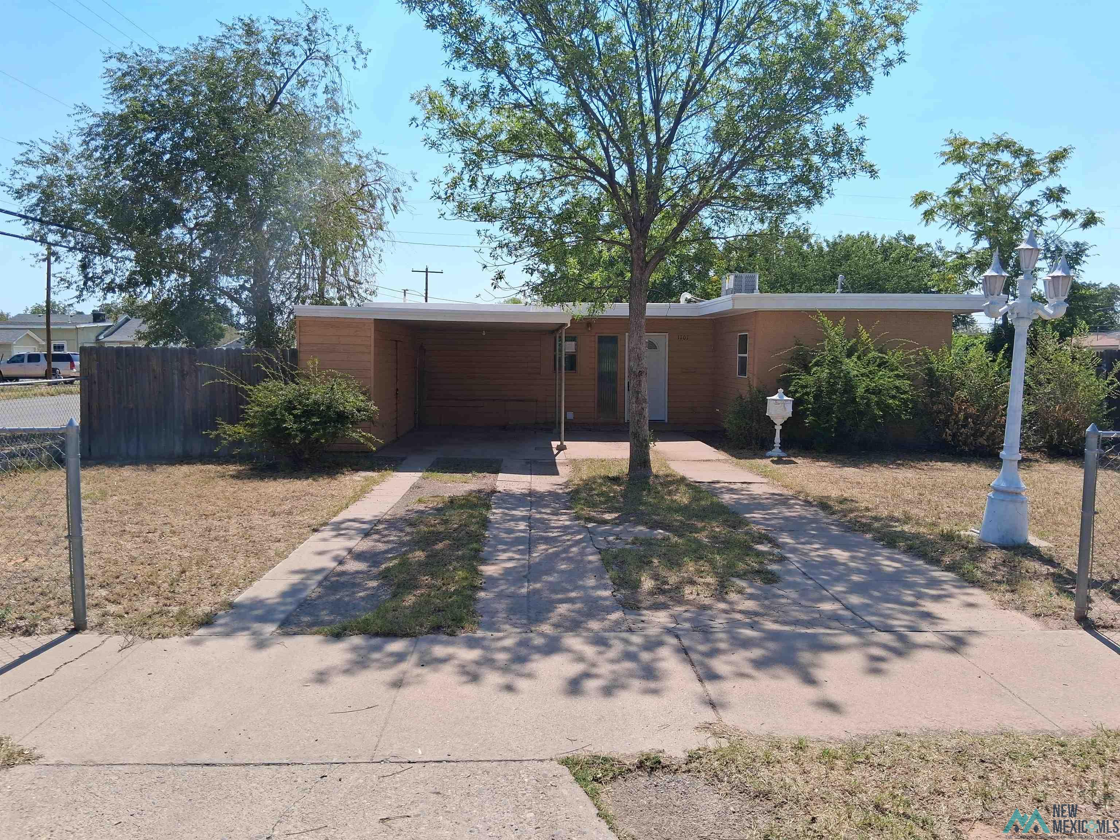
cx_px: 560
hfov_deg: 67.3
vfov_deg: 53.1
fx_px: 841
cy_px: 420
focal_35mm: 26
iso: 25
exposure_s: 1/882
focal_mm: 3.98
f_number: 1.8
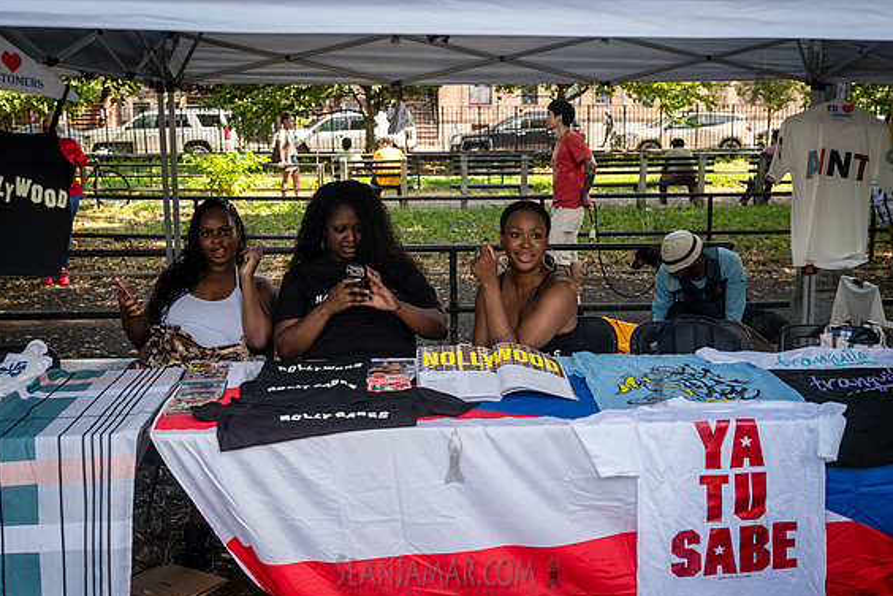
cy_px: 303
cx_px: 453
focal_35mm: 41
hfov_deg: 47.4
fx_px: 1017
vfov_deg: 32.6
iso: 500
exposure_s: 1/400
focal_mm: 39
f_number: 4.5
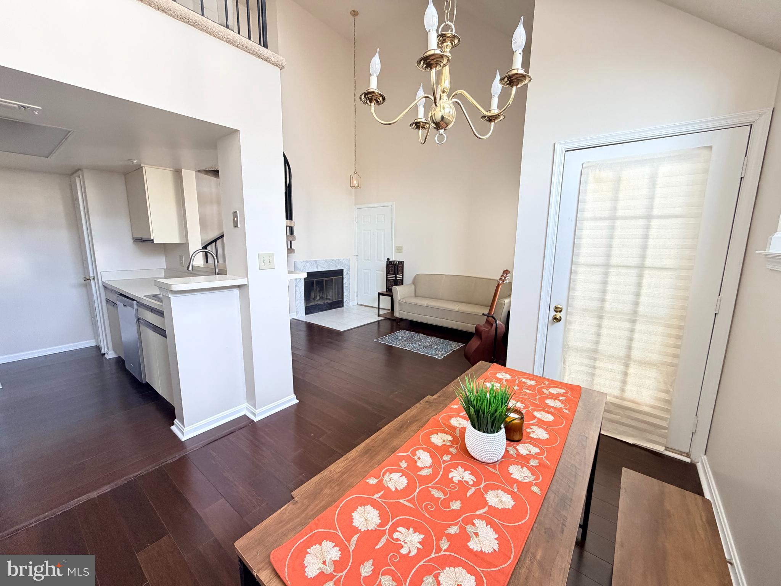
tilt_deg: -9.8
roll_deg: -0.2
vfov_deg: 85.7
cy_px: 293
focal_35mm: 14
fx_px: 316
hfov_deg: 102.1
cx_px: 390
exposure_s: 1/112
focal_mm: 2.22
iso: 320
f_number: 2.2
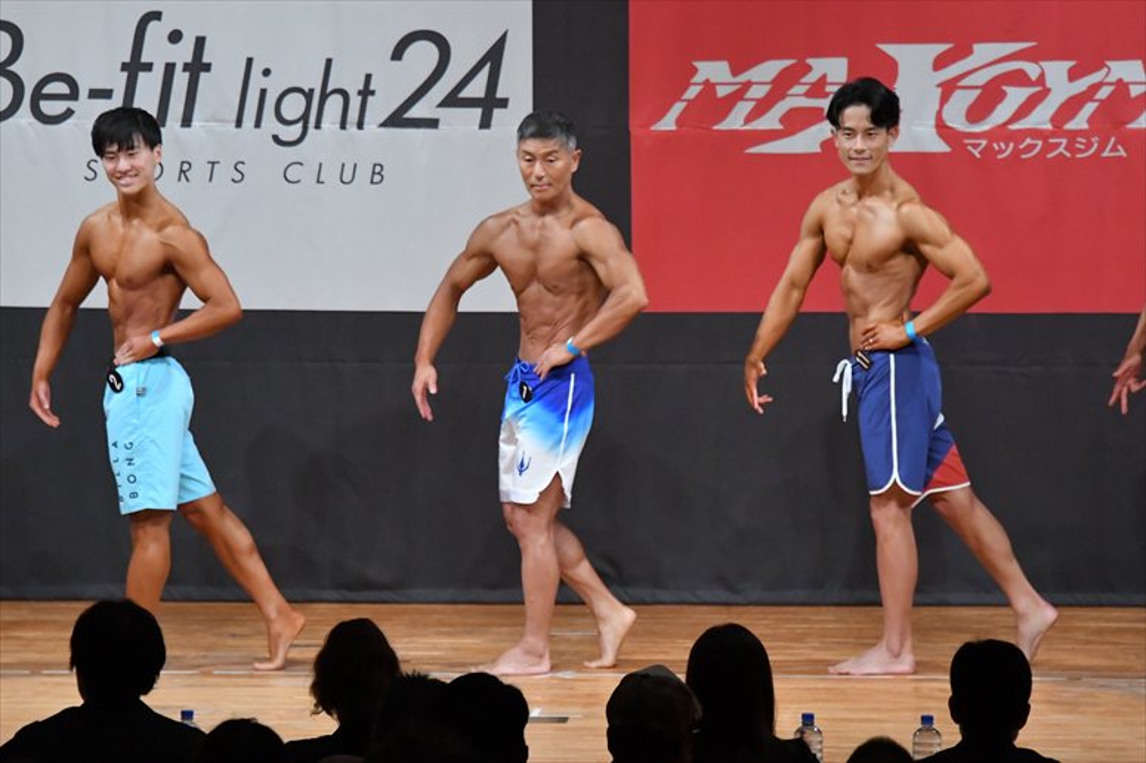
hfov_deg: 8.1
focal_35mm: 255
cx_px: 573
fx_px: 8114
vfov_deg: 5.4
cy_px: 382
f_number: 5.6
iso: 7200
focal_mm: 170
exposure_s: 1/400
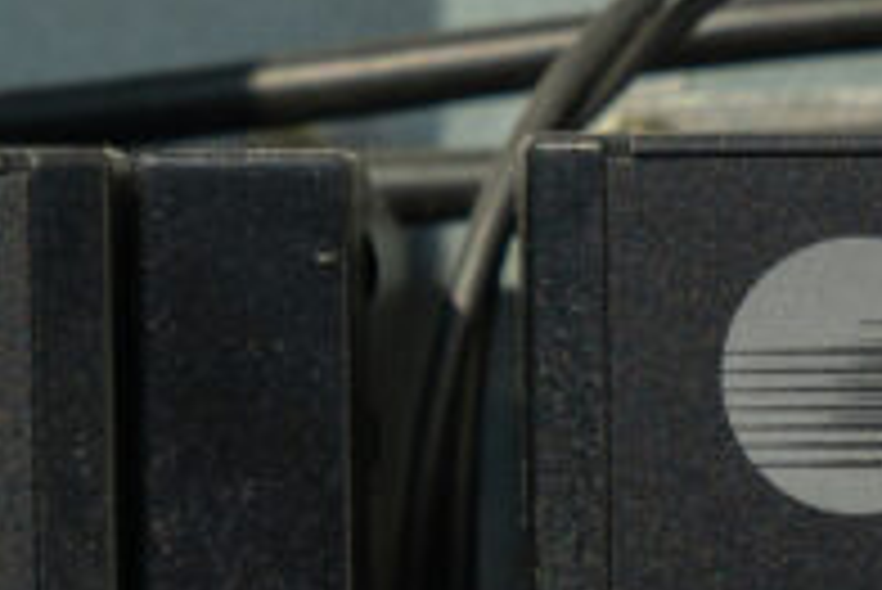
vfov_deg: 4.3
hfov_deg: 6.5
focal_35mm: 318
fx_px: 7797
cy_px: 1205
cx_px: 644
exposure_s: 1/320
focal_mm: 61
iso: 250
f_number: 11
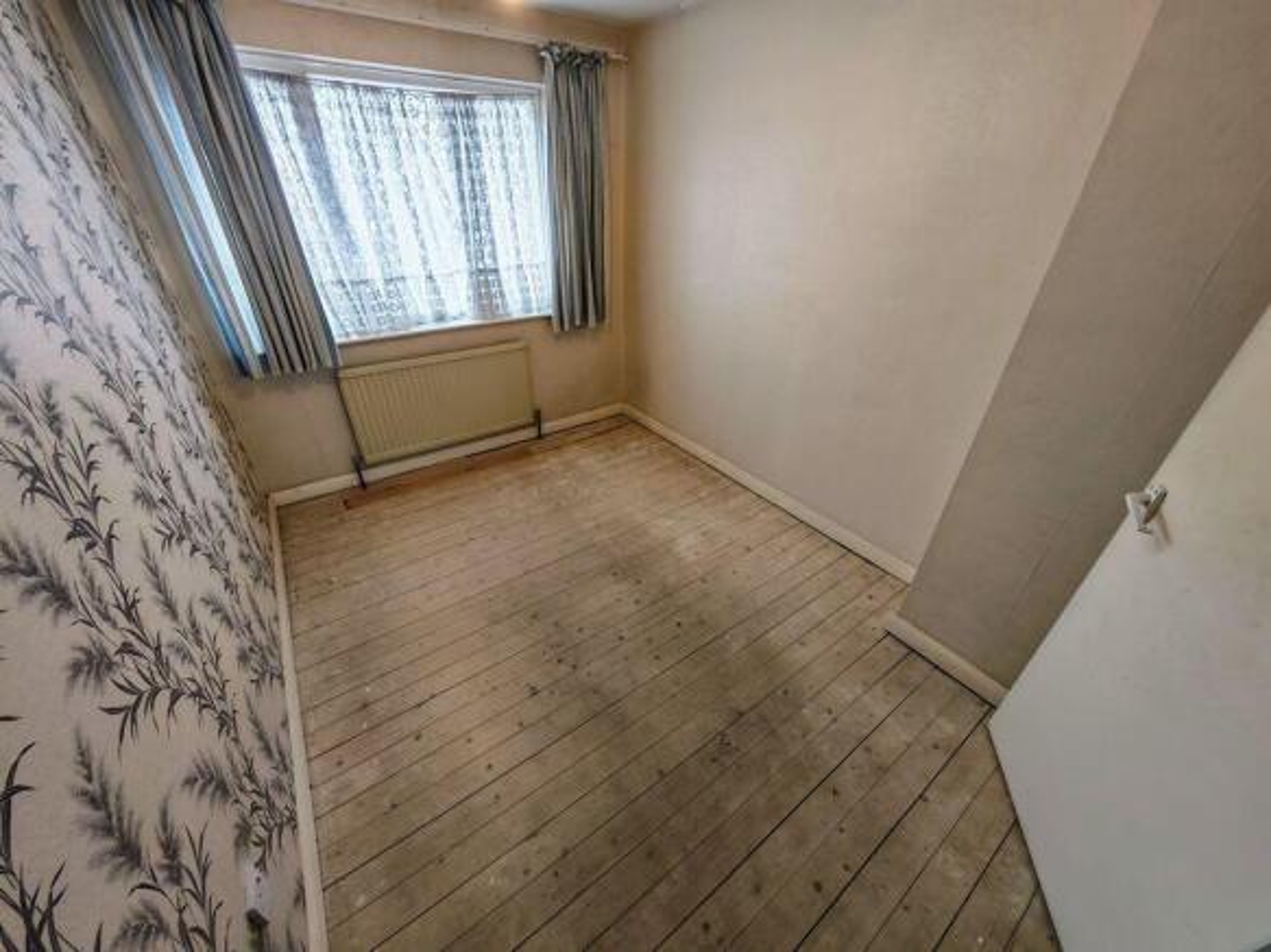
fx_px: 477
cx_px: 636
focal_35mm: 13
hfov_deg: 106.2
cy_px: 476
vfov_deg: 89.9
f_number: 2
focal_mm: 1.82
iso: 64
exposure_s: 1/50
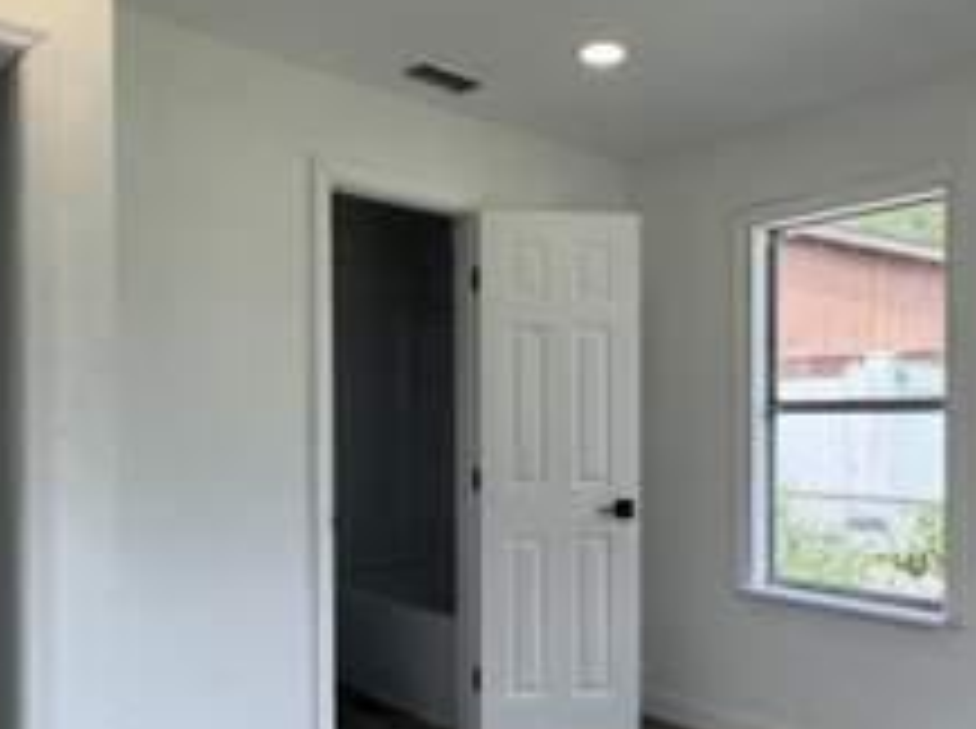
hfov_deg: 58.1
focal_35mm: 31
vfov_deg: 45.2
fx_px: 873
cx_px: 571
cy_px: 425
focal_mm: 2.22
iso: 50
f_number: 2.2
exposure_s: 1/210
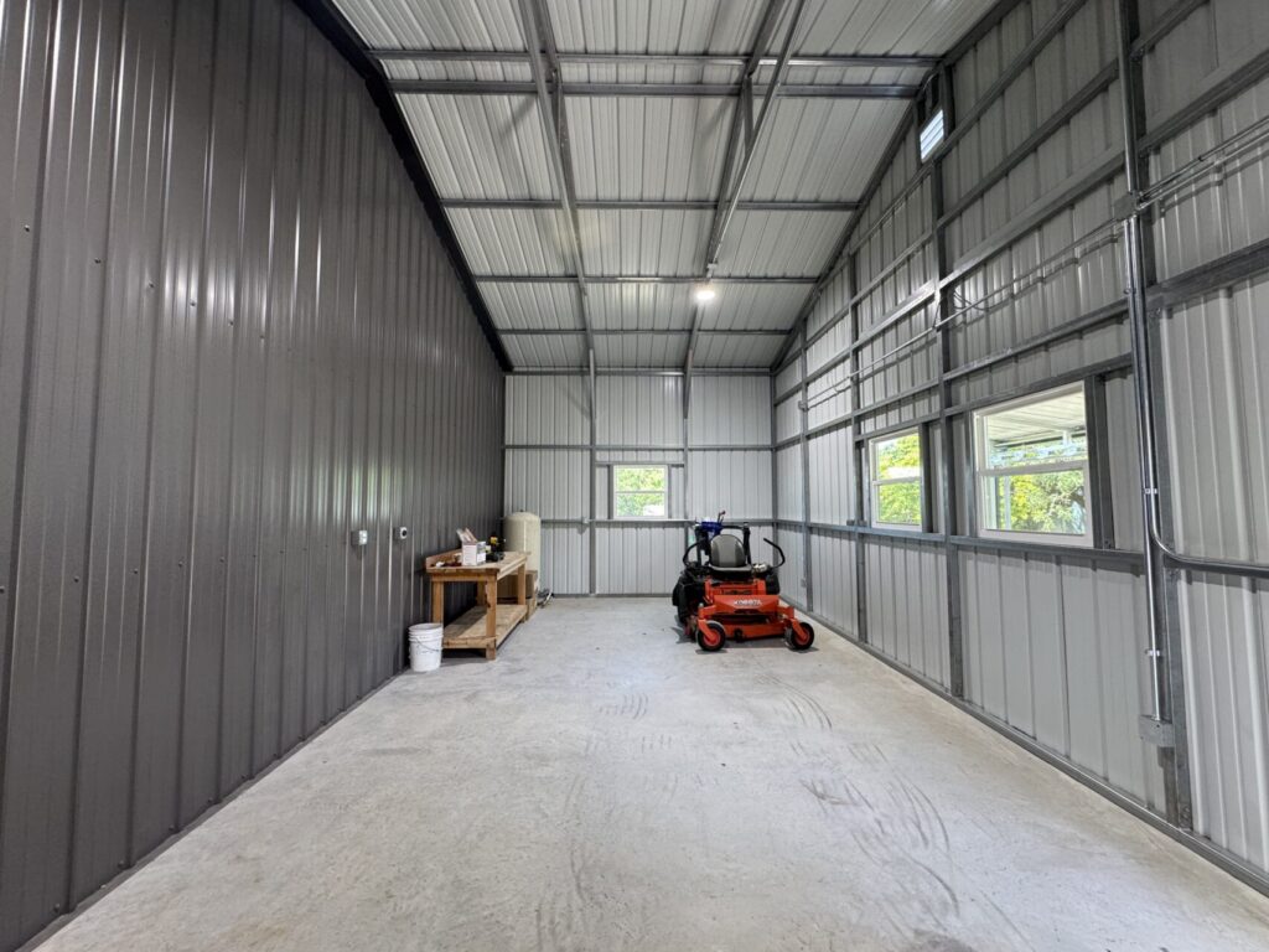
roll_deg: +0.0
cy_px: 476
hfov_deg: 102.1
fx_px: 513
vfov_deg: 85.7
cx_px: 634
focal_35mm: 14
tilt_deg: +2.9
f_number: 2.2
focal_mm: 2.22
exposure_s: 1/120
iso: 200
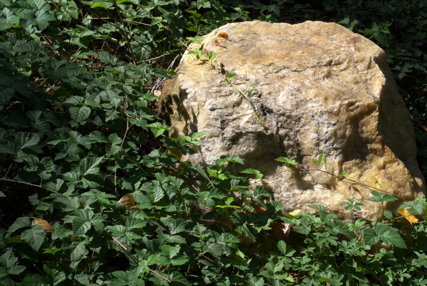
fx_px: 1032
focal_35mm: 87
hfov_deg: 23.1
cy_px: 91
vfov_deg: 15.7
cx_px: 318
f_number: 7.1
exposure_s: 1/500
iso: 200
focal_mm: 35
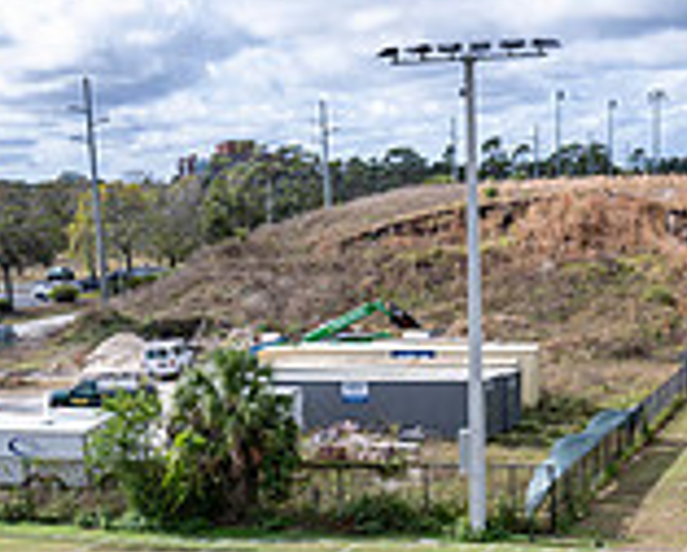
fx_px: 1690
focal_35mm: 83
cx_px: 398
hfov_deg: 23.0
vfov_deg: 17.1
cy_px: 778
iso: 100
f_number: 2.8
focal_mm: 24
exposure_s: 1/1250
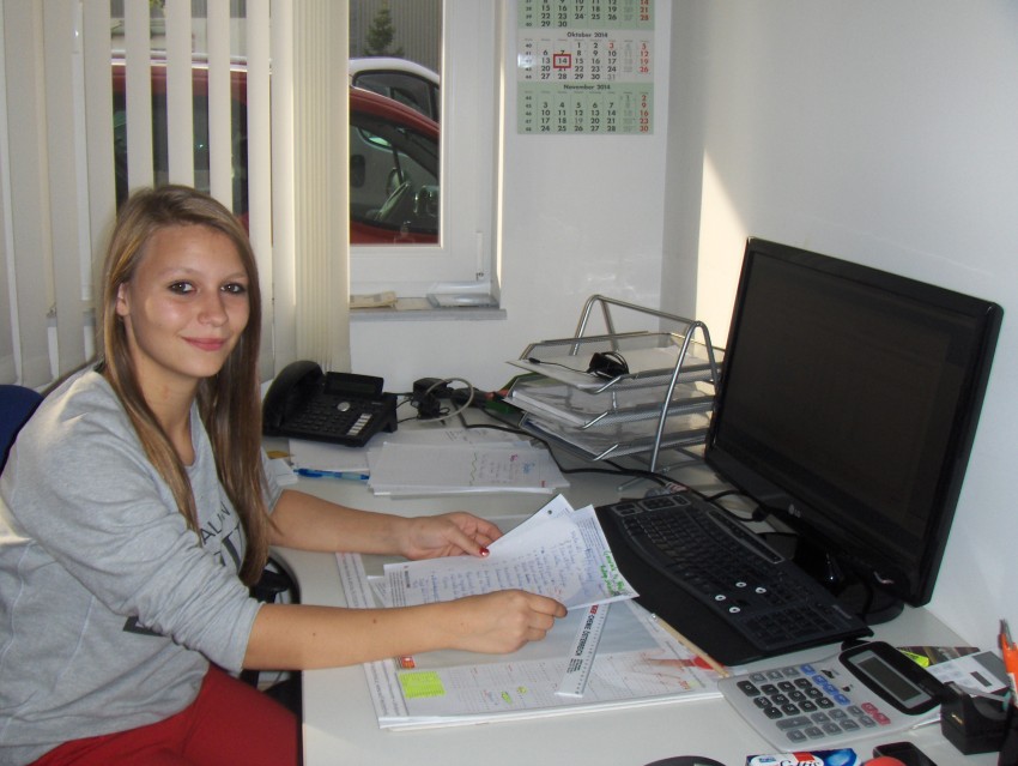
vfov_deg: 35.2
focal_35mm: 41
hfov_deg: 45.7
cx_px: 509
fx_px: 1207
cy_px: 383
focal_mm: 6.5
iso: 100
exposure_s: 1/345
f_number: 3.5
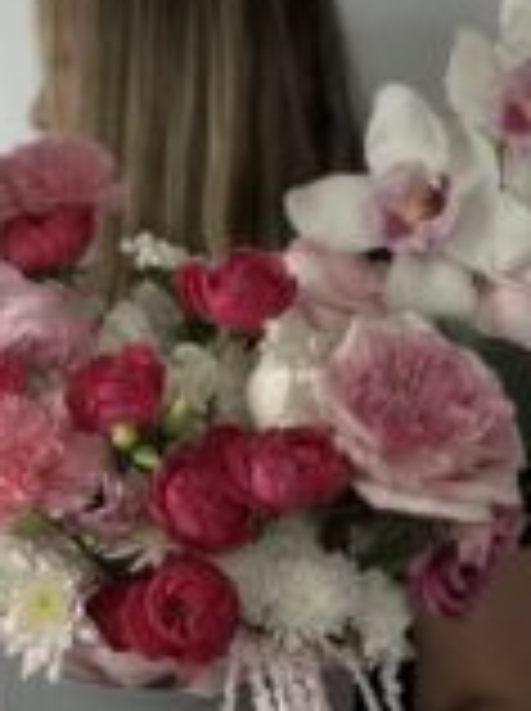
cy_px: 580
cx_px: 198
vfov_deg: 25.2
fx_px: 1559
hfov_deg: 19.3
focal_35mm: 76
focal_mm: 2.71
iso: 80
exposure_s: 1/100
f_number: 2.2
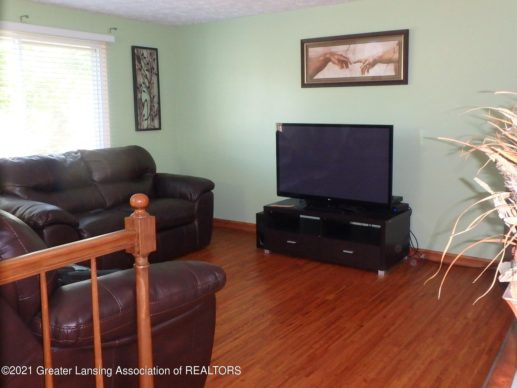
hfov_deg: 54.0
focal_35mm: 34
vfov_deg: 41.8
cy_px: 194
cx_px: 258
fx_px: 508
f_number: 4.9
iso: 1000
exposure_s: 1/40
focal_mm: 6
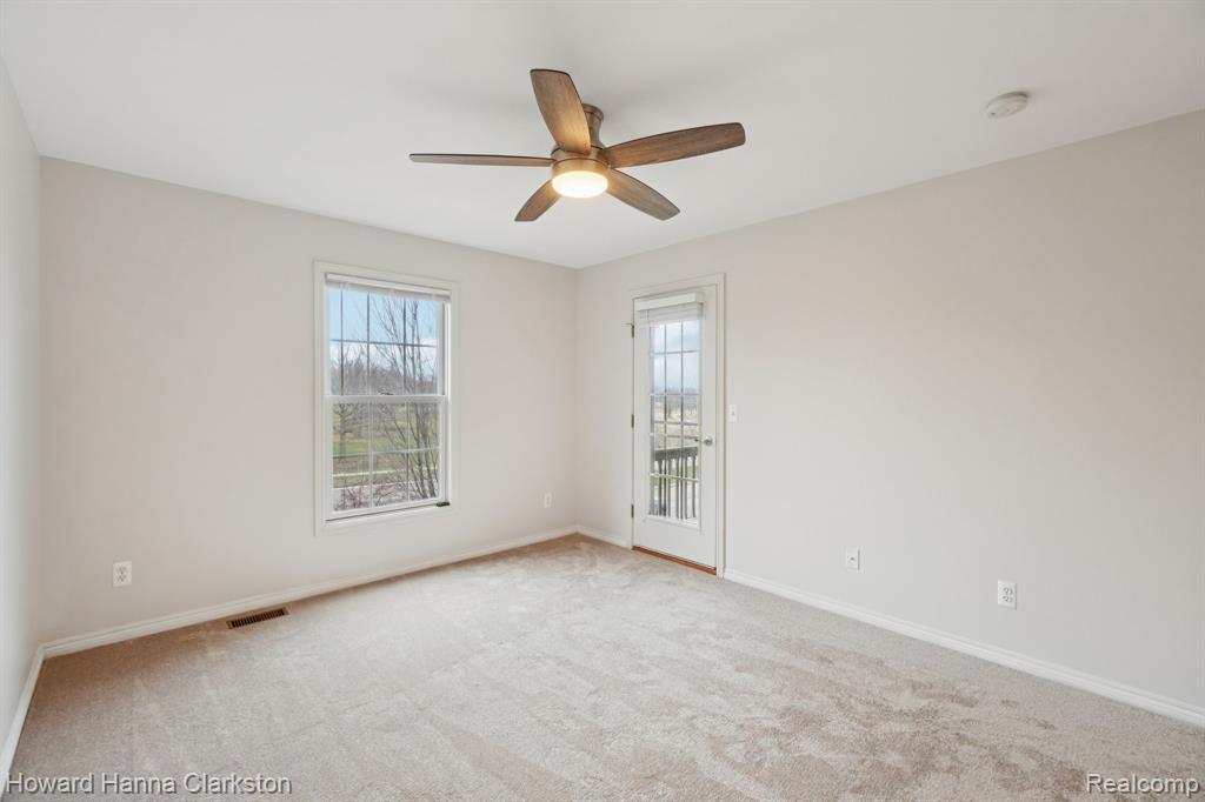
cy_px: 401
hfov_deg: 100.4
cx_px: 602
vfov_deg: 77.3
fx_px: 502
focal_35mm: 15
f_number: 8
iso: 400
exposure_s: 1/20
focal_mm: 10
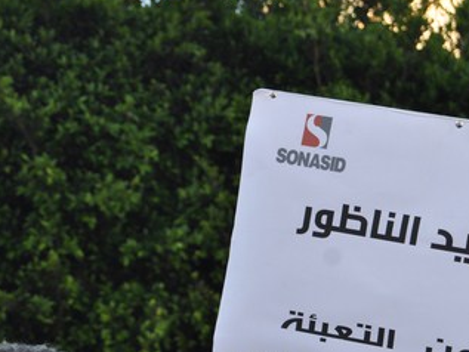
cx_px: 397
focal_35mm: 160
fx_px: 2168
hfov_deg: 12.3
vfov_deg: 9.3
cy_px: 251
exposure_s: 1/200
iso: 200
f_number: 5.6
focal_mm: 55
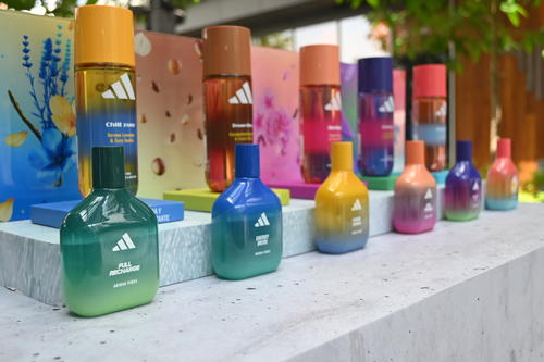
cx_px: 272
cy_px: 181
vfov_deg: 36.8
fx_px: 544
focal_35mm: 36
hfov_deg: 53.1
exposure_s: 1/80
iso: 200
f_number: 4.5
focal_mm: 24
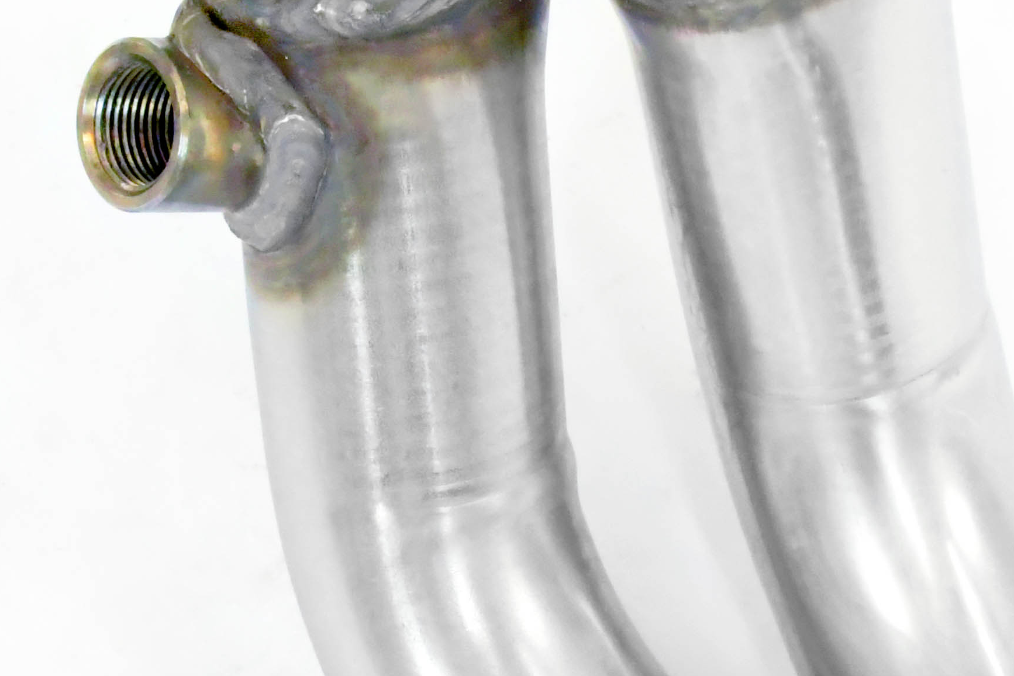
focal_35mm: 183
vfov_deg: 7.5
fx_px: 5154
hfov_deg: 11.2
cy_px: 551
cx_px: 909
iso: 5000
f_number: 14
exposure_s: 1/160
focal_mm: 38
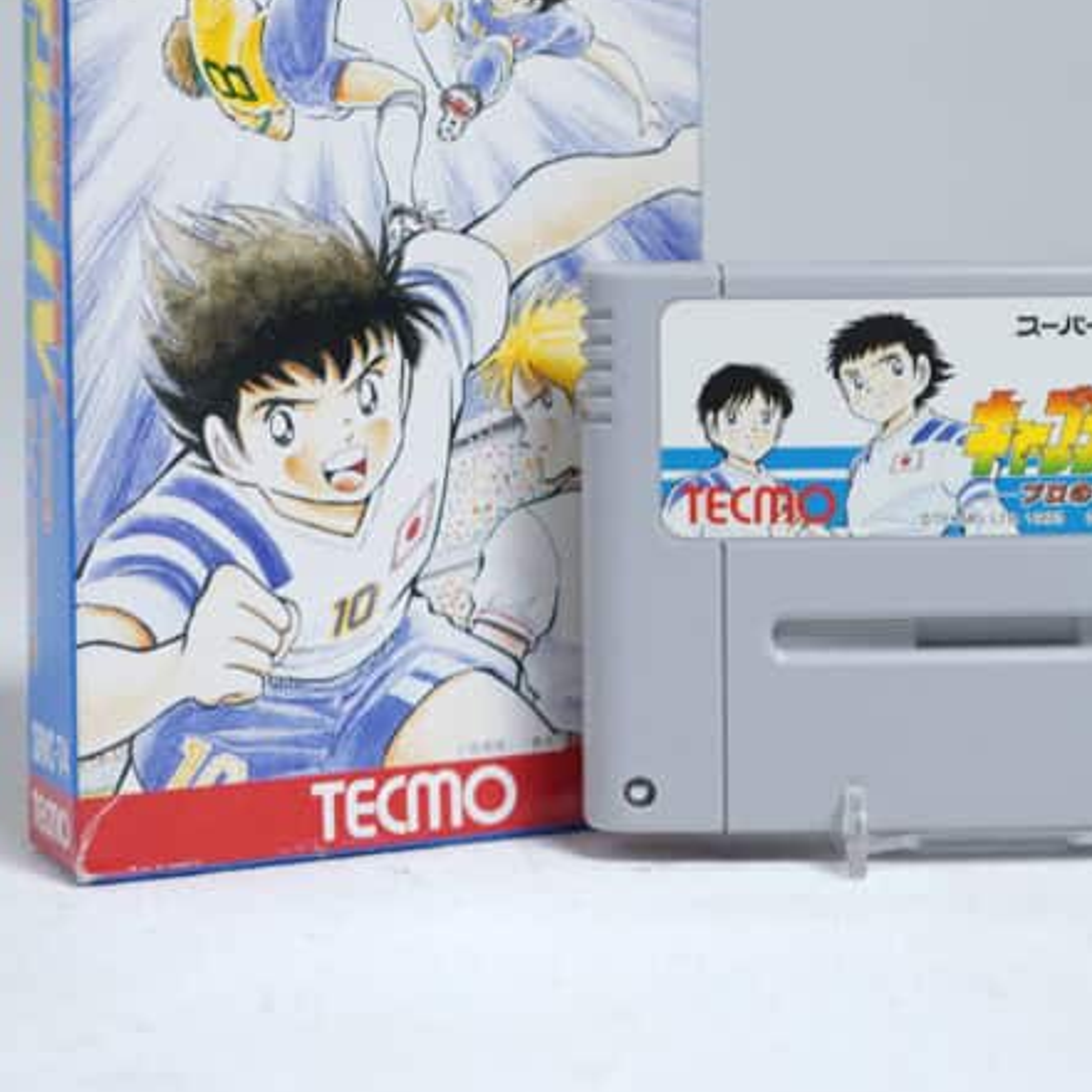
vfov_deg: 25.5
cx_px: 691
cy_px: 300
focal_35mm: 67
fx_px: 2391
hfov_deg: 25.6
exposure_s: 1/8
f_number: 4
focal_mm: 29
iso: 64
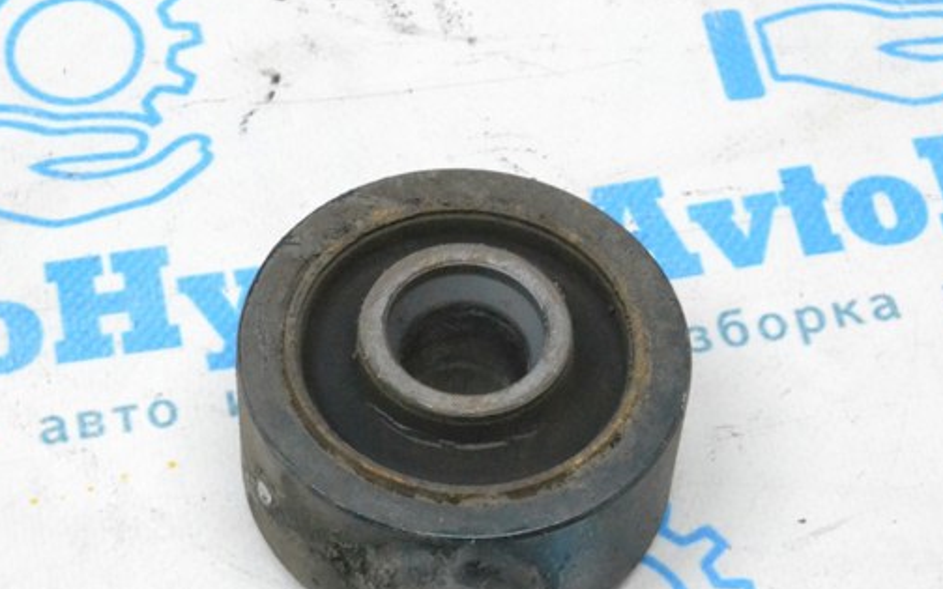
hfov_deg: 19.5
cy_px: 342
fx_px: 2741
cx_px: 432
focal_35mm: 107
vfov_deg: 12.3
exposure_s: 1/50
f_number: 18
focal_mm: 55
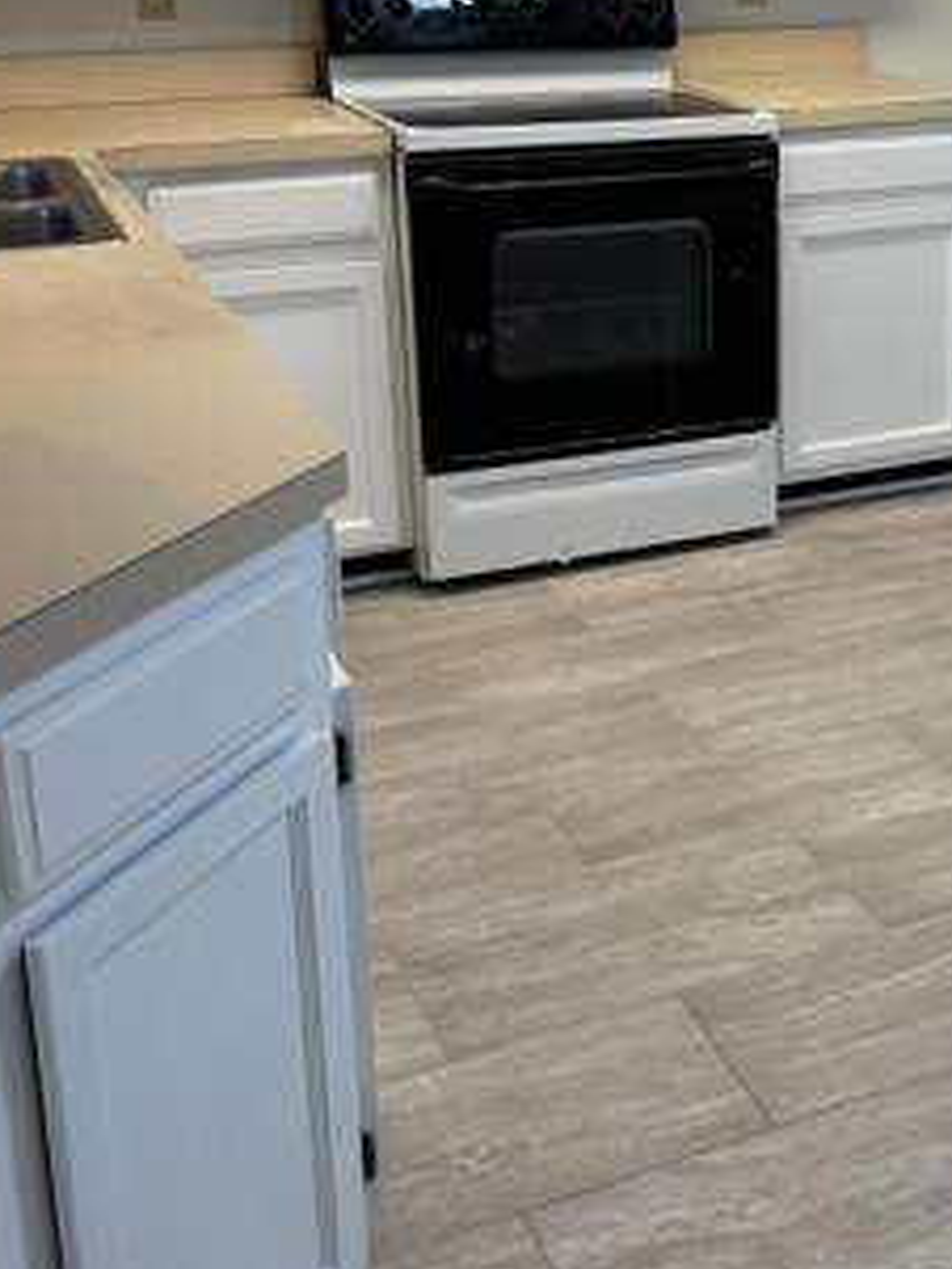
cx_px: 885
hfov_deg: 27.4
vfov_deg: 36.8
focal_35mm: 51
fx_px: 1869
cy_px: 350
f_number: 1.78
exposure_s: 1/121
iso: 160
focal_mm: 6.86
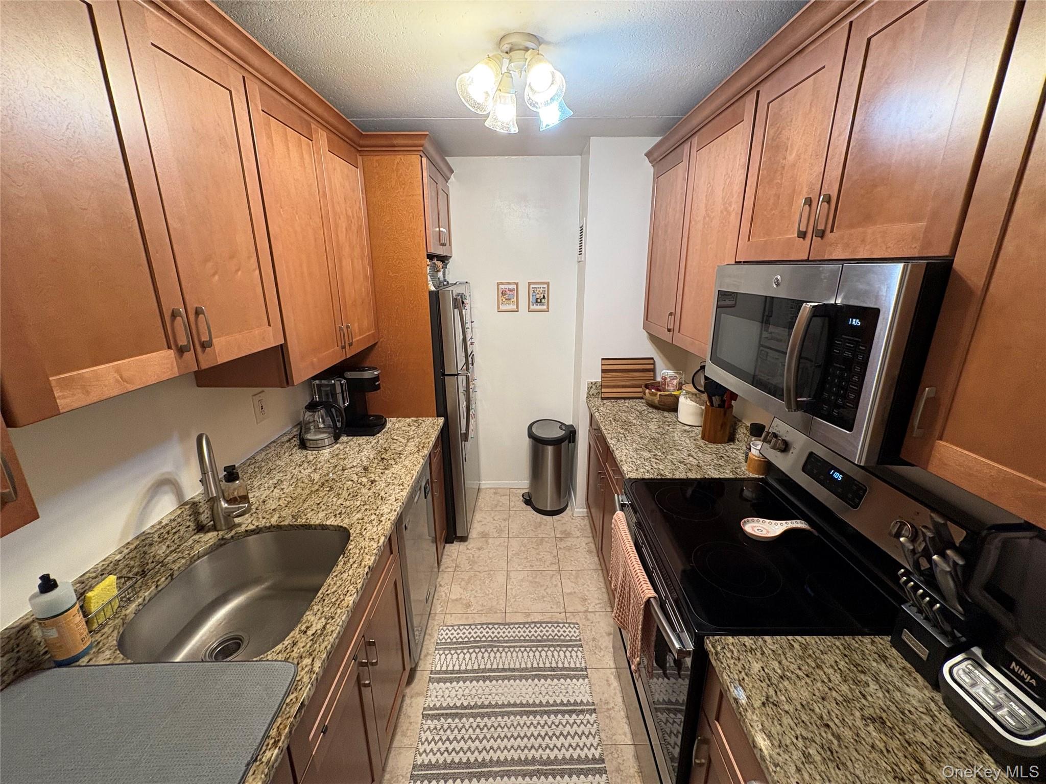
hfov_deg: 102.1
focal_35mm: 14
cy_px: 392
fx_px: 423
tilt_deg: -16.4
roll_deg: +0.5
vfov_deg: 85.7
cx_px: 523
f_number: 2.2
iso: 250
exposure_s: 1/60
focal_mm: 2.22
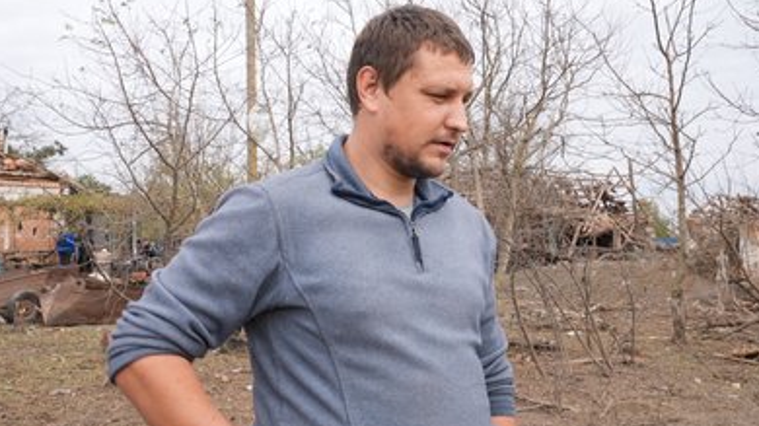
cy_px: 186
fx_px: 865
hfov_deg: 47.4
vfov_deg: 27.7
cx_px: 381
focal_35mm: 43
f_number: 22
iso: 400
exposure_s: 1/50
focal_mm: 40
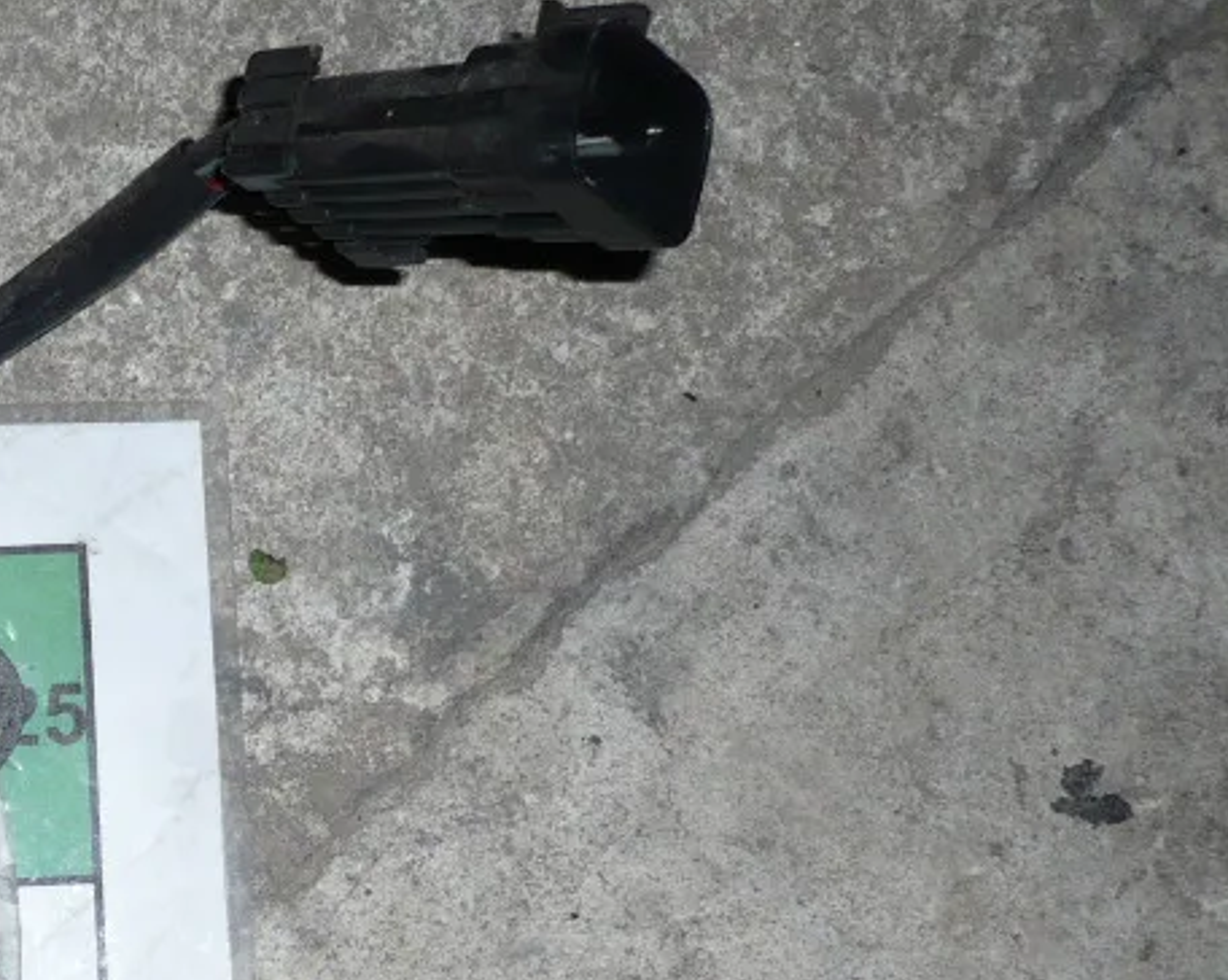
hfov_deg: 18.7
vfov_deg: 15.7
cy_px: 964
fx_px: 3486
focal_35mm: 96
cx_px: -312
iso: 100
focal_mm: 5.8
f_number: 2.8
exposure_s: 1/30
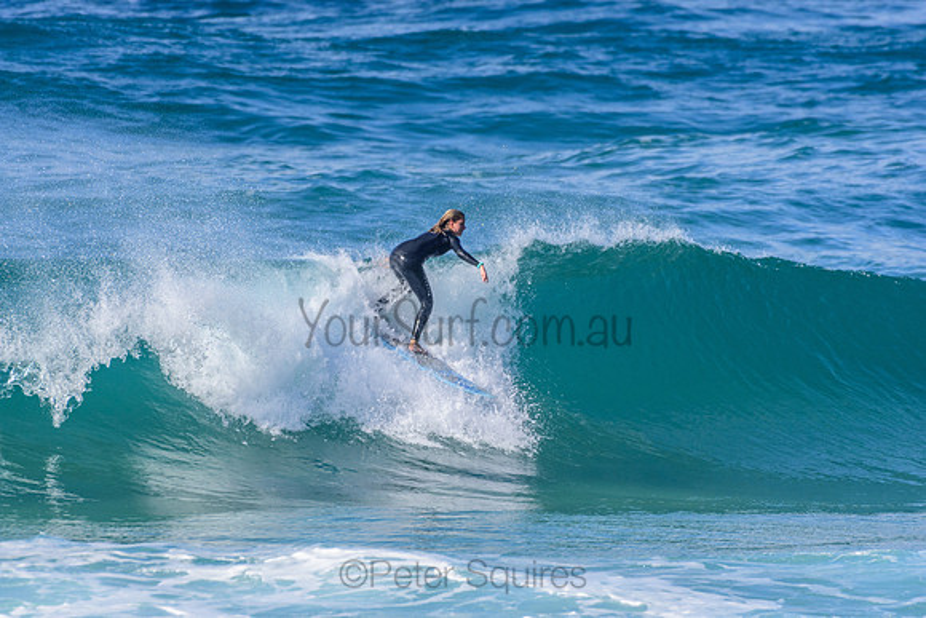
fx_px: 19295
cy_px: 309
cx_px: 463
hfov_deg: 2.7
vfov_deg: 1.8
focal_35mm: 750
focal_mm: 500
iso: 320
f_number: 5.6
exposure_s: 1/2000
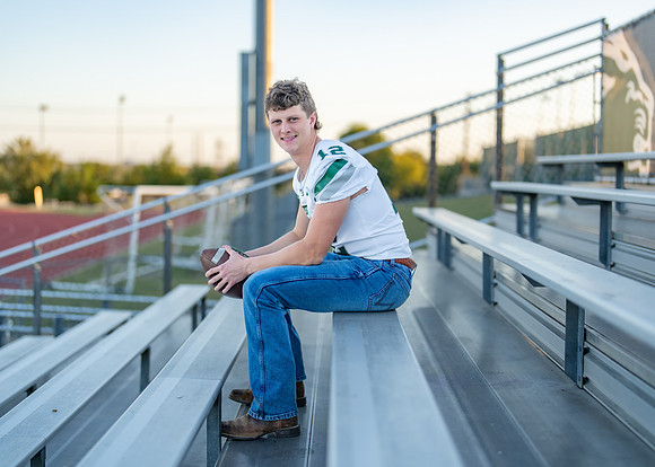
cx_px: 328
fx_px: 974
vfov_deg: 27.0
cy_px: 234
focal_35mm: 52
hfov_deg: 37.2
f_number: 1.2
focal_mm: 50
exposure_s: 1/1250
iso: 100
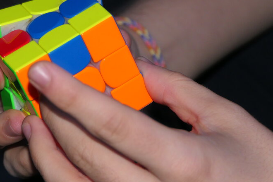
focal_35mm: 239
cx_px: 85
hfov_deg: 8.6
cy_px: 101
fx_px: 1812
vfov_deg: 5.7
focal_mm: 56.7
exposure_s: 1/15
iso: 800
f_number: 4.3
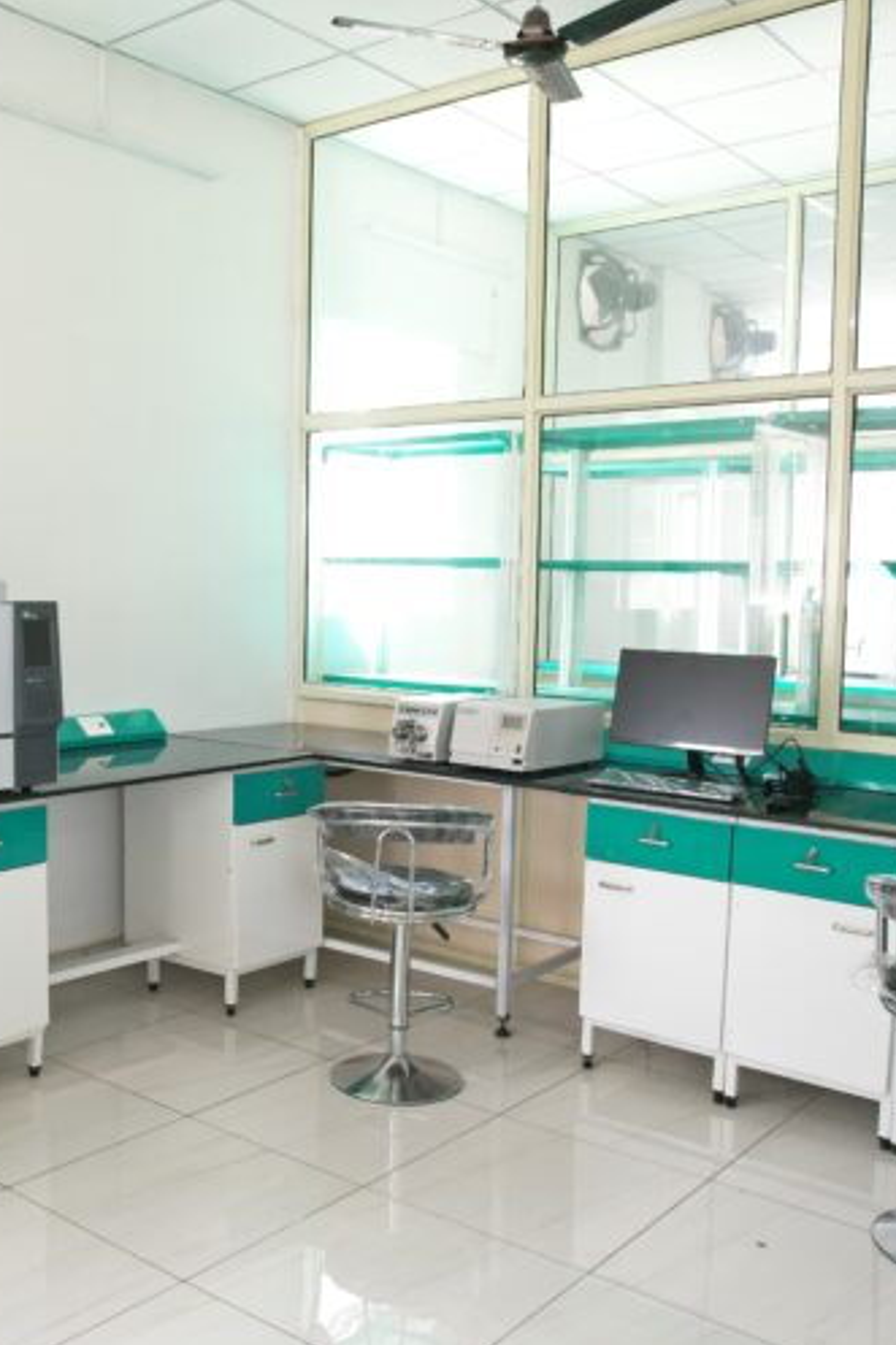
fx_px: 1270
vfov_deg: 55.8
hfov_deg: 38.2
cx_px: 263
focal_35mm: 34
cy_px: 687
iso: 100
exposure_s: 1/40
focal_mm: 8.38
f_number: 2.8
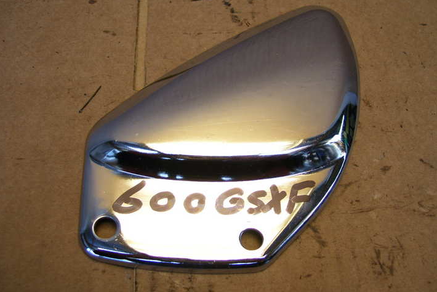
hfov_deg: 49.5
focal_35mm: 39
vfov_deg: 34.2
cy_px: 139
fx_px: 474
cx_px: 217
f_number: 2.7
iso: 80
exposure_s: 1/60
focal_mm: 6
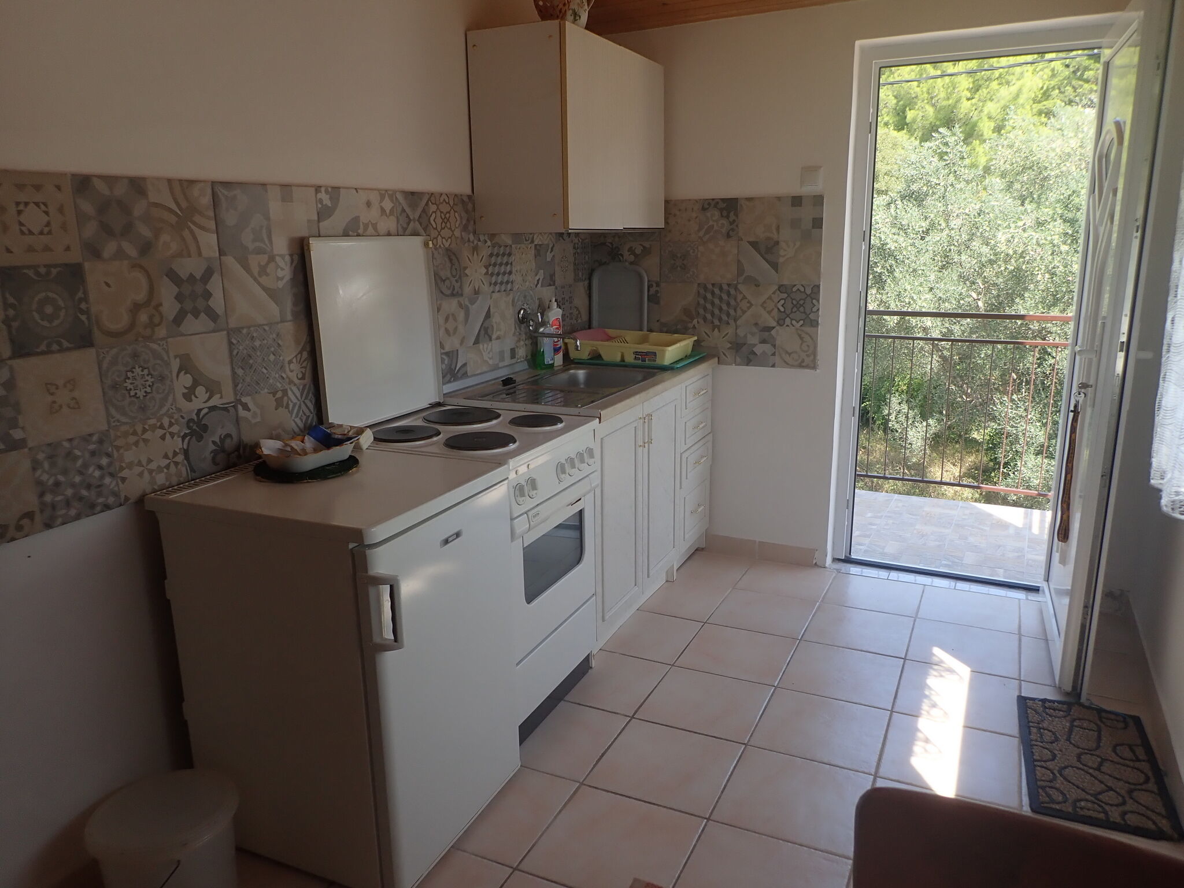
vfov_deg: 54.9
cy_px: 444
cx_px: 592
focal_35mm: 25
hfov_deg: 69.4
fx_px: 855
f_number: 2.8
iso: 100
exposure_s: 1/160
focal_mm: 4.5
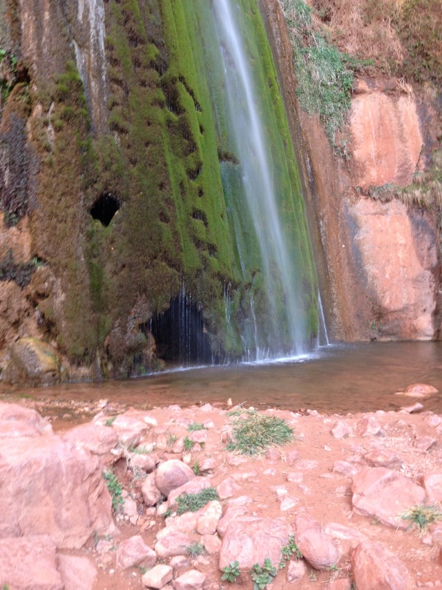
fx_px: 562
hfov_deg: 43.0
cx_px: 221
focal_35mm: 33
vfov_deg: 55.3
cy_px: 295
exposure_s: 1/40
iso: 50
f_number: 2.4
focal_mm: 4.12
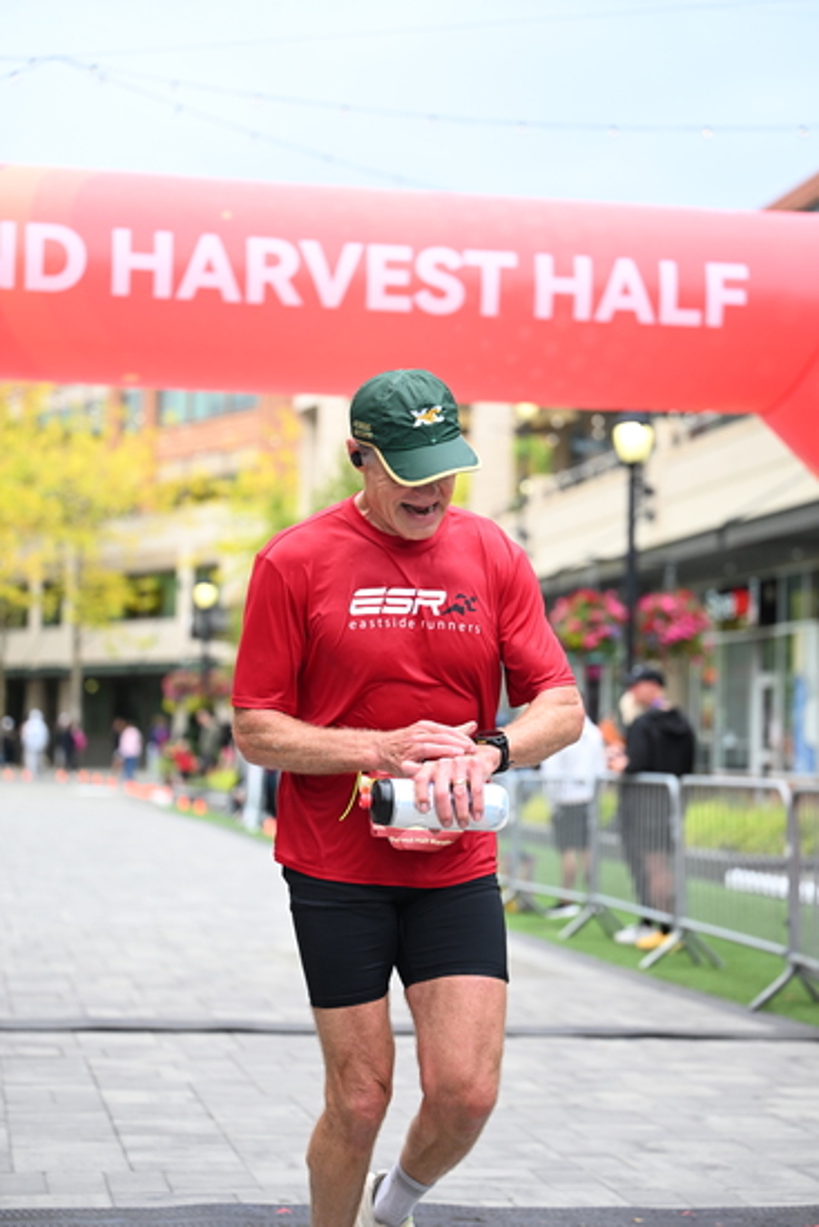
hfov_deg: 19.5
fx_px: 2387
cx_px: 410
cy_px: 614
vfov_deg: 28.8
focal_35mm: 70
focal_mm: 70
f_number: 2.8
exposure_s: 1/1600
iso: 800
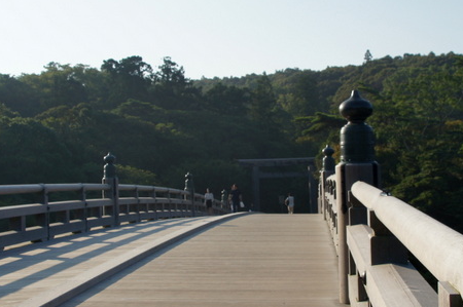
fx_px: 886
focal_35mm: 69
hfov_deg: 29.2
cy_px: 153
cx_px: 273
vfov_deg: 19.7
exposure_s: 1/640
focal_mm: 23
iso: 200
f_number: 8
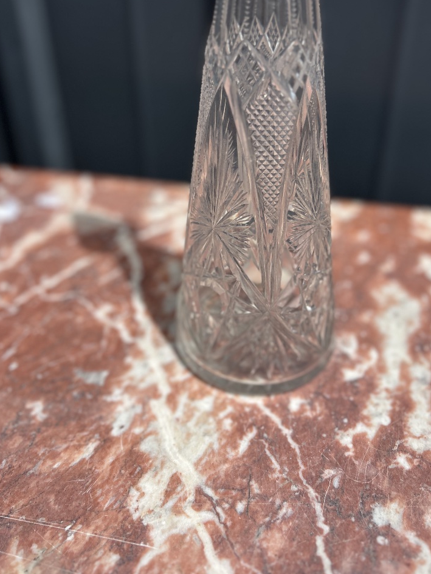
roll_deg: +0.9
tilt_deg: -30.9
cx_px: 212
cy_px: 212
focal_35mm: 33
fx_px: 548
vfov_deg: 54.7
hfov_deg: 43.0
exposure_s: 1/8000
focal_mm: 5.7
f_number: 1.5
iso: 50
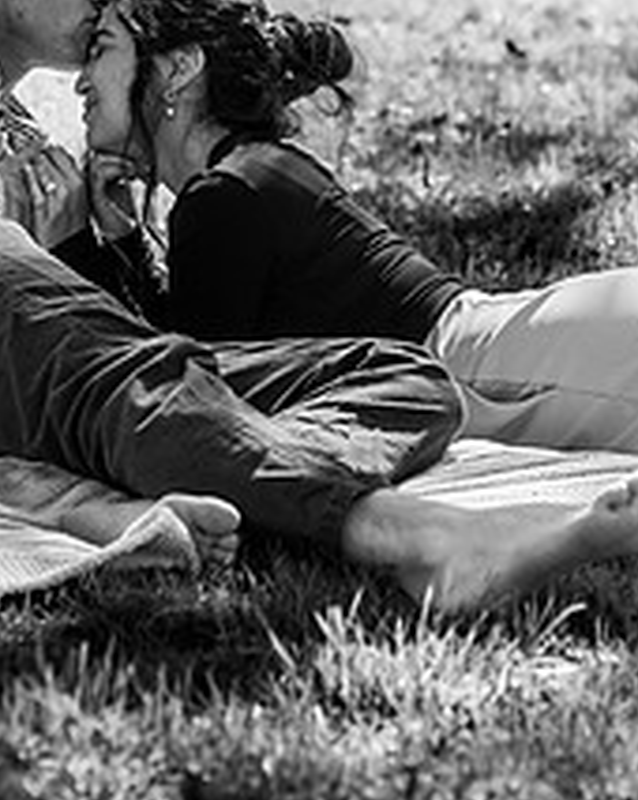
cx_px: 420
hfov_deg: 8.6
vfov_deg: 10.8
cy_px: 141
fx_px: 4231
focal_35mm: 179
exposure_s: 1/4000
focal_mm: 70
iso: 500
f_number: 3.5
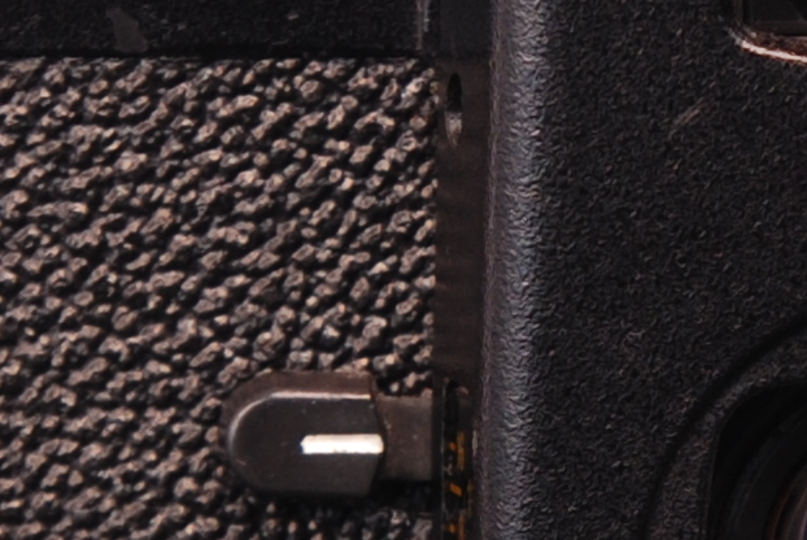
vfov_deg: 2.9
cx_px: 838
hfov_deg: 4.4
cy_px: 562
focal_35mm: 467
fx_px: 10478
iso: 100
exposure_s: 1.8
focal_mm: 50
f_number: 5.6
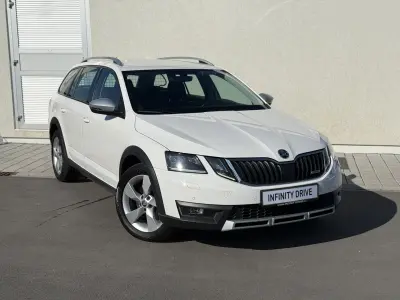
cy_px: 150
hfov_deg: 39.7
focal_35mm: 48
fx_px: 555
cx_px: 200
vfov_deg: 30.3
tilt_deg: -9.6
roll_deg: +0.4
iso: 50
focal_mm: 6.76
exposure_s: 1/13333
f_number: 1.78
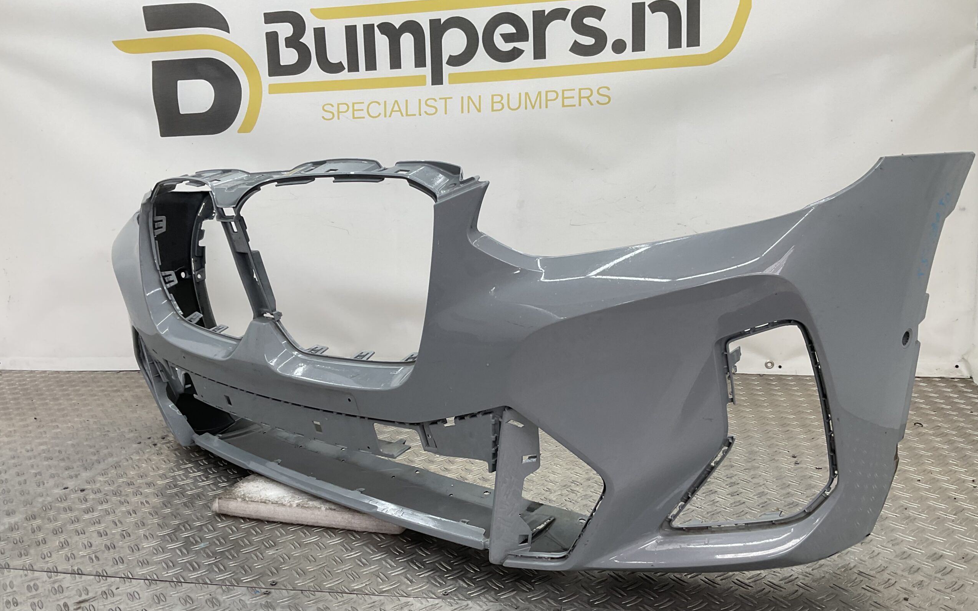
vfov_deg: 40.5
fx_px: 826
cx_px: 486
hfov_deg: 61.2
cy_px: 338
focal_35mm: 31
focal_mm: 3
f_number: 1.8
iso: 20
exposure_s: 1/120
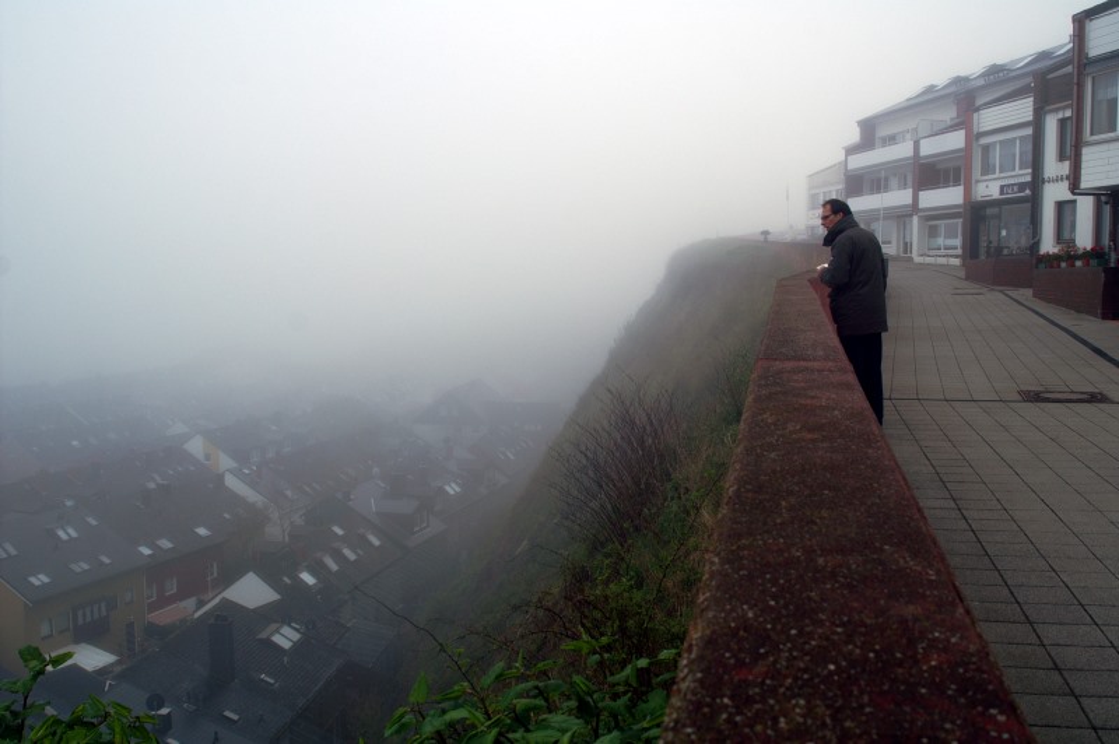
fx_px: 1118
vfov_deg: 36.8
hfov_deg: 53.2
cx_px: 560
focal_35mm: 36
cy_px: 372
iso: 100
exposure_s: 1/125
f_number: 9
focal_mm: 24
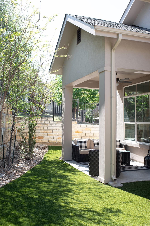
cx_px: 75
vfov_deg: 54.4
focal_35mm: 35
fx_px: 219
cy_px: 113
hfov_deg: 37.9
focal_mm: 35
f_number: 4.5
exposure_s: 1/500
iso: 320
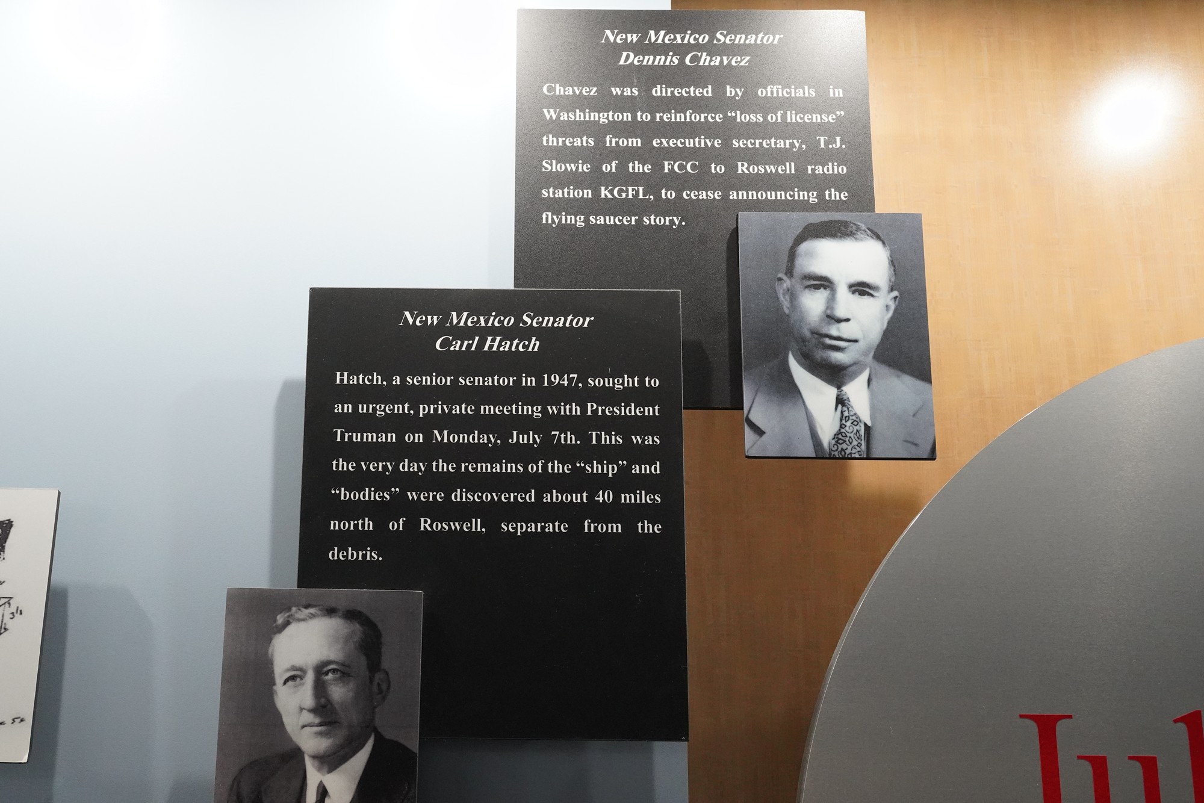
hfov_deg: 46.4
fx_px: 1405
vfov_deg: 31.9
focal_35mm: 42
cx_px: 602
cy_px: 402
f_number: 9
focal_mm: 42
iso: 6400
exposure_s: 1/100
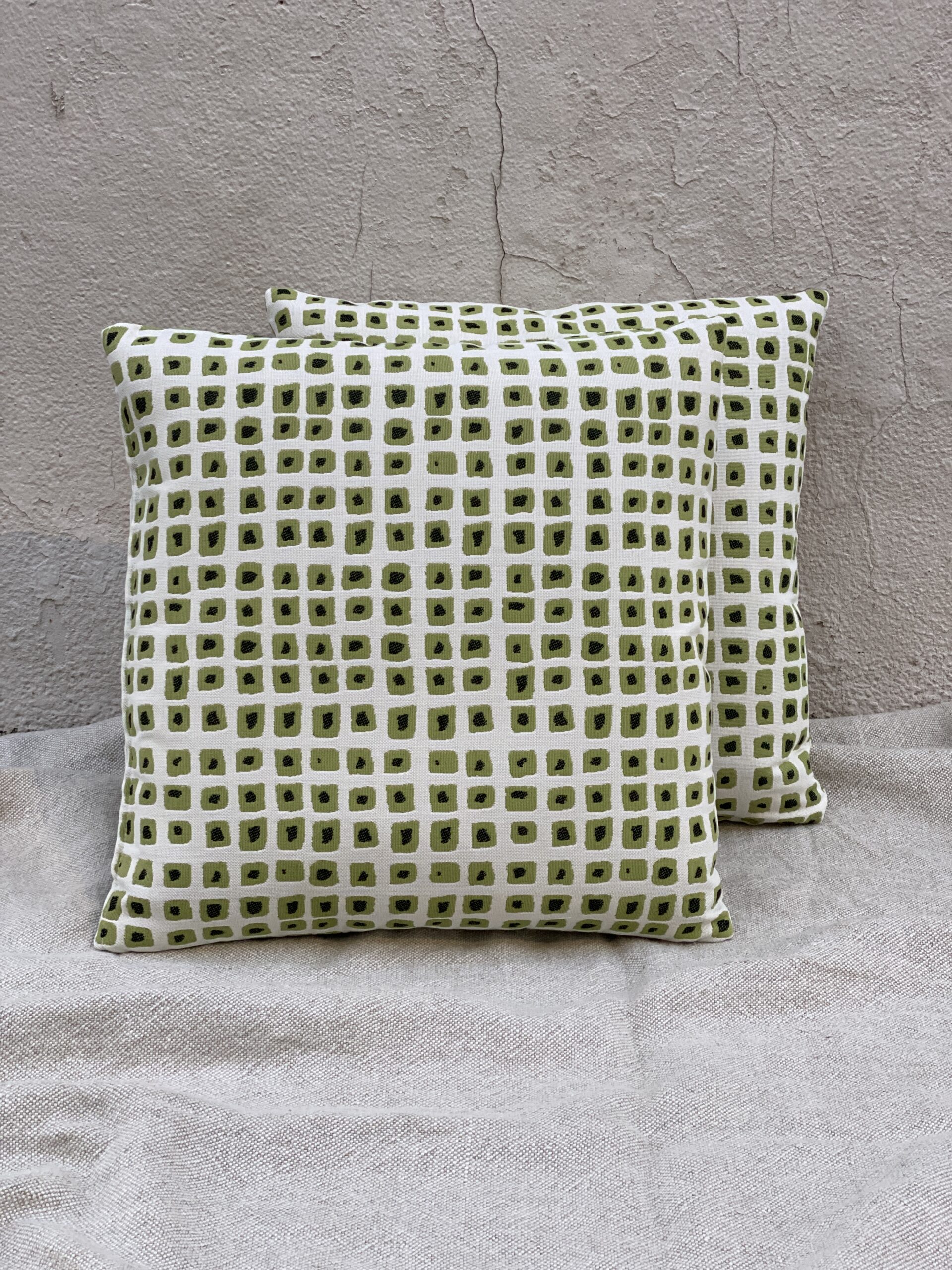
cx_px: 476
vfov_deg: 36.8
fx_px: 1907
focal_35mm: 52
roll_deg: -0.3
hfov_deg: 28.0
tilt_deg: -19.1
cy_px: 635
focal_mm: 6
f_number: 2
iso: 125
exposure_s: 1/122
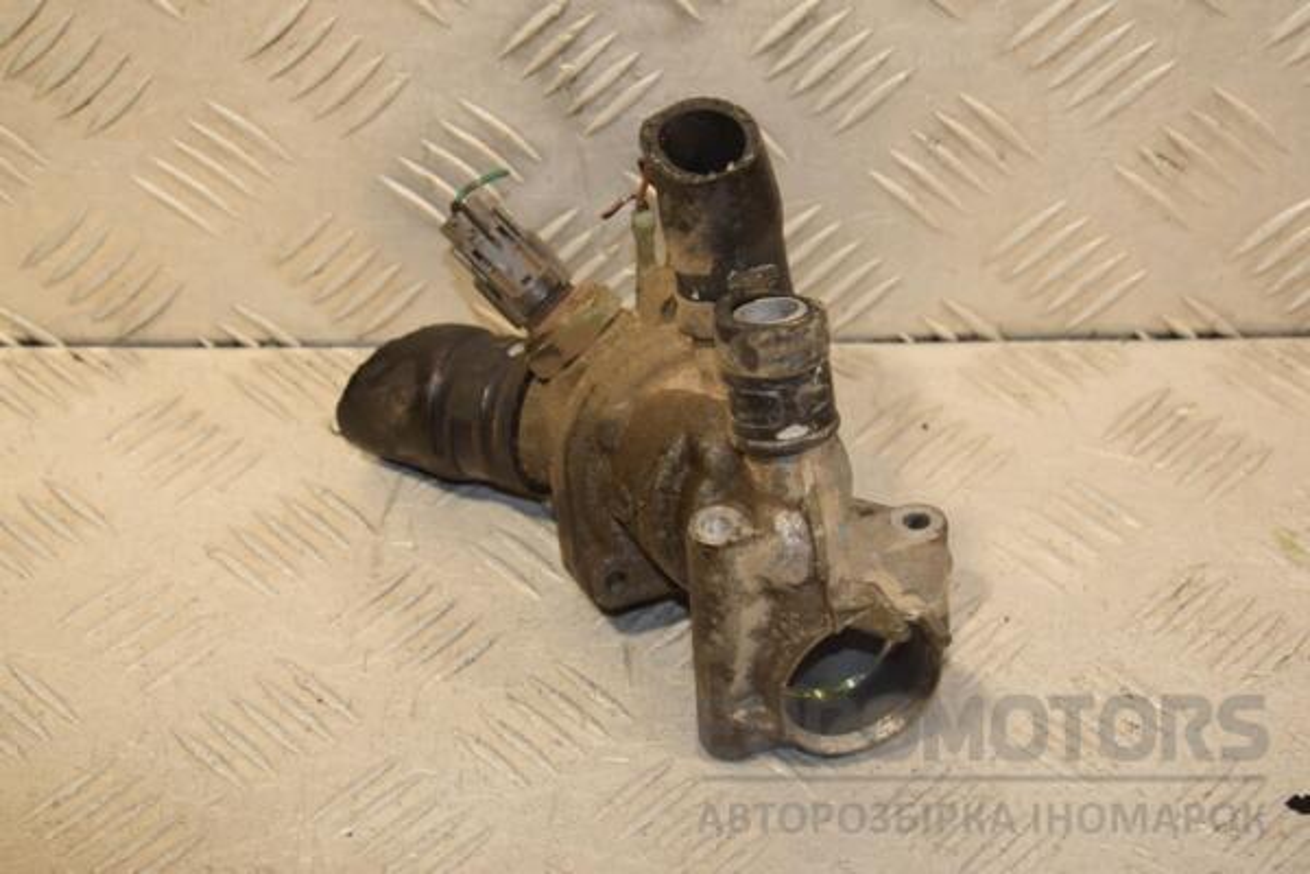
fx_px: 3166
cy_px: 437
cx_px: 655
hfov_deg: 23.4
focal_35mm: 87
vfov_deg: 15.7
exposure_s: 1/200
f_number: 6.3
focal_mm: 58
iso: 800
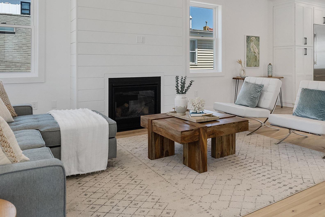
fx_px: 269
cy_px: 64
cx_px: 193
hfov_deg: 61.8
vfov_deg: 43.0
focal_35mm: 30
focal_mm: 15.4
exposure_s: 1/25
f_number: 7.1
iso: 400
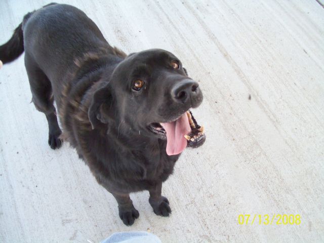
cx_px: 162
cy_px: 122
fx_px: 337
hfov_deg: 51.4
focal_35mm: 36
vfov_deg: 39.7
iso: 80
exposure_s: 1/147
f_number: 2.7
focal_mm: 6
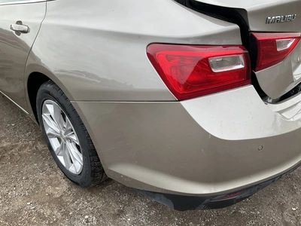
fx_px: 252
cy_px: 113
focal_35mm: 29
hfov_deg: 61.7
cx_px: 150
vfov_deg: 48.2
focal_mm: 3
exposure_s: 1/613
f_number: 1.8
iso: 25
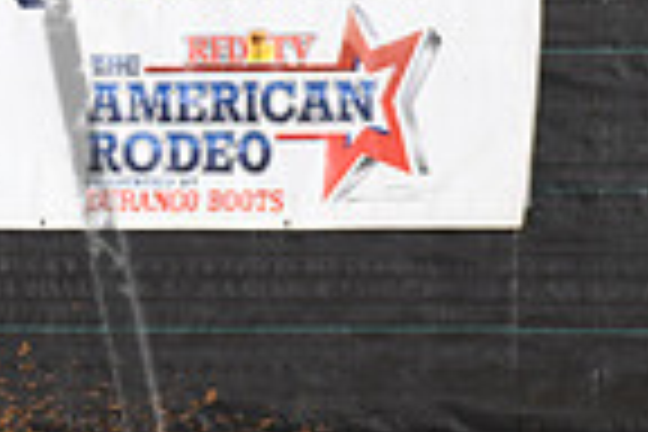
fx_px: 15911
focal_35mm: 884
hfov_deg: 2.3
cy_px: 376
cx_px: -567
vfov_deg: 1.6
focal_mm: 220
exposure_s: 1/250
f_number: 5.6
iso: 1000
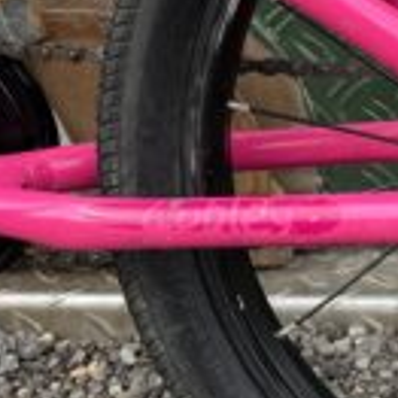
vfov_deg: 20.2
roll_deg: +0.0
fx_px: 1093
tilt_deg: -13.5
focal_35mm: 84
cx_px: 507
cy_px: 36
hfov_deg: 19.2
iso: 50
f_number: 1.6
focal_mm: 5.1
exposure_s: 1/461
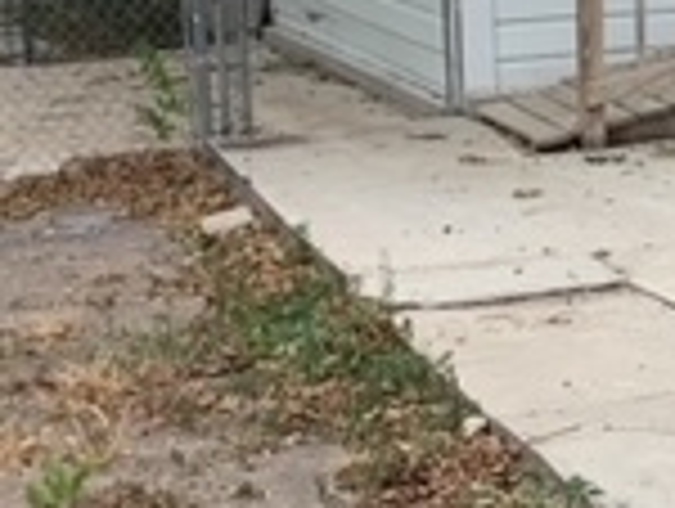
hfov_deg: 14.6
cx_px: 711
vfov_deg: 11.1
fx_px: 2578
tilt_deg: -4.7
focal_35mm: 132
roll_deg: +1.6
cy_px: -94
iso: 50
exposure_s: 1/100
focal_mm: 3.3
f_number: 2.4
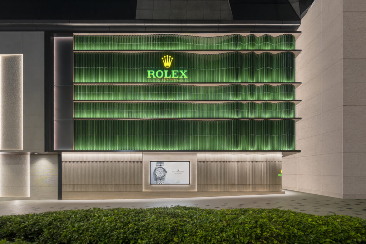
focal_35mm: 12
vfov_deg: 90.0
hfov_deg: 112.6
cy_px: 122
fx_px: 122
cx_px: 183
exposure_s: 1/25
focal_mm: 12
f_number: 2.8
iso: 125
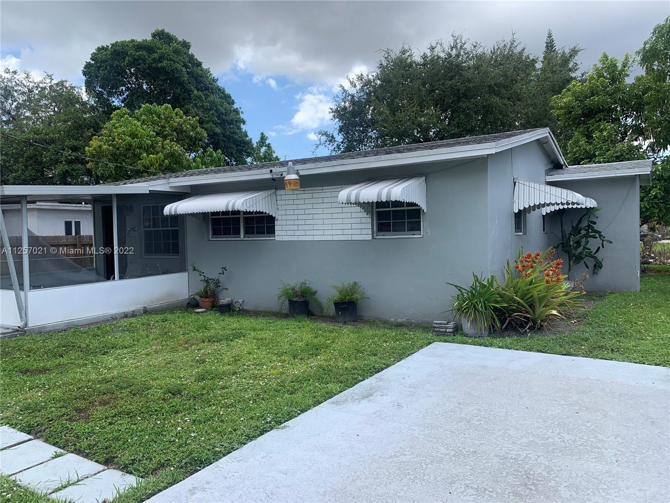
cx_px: 335
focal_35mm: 26
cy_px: 252
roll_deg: +1.2
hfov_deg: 67.3
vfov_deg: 53.1
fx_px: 503
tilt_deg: -3.6
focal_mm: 4.25
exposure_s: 1/1250
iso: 25
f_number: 1.8
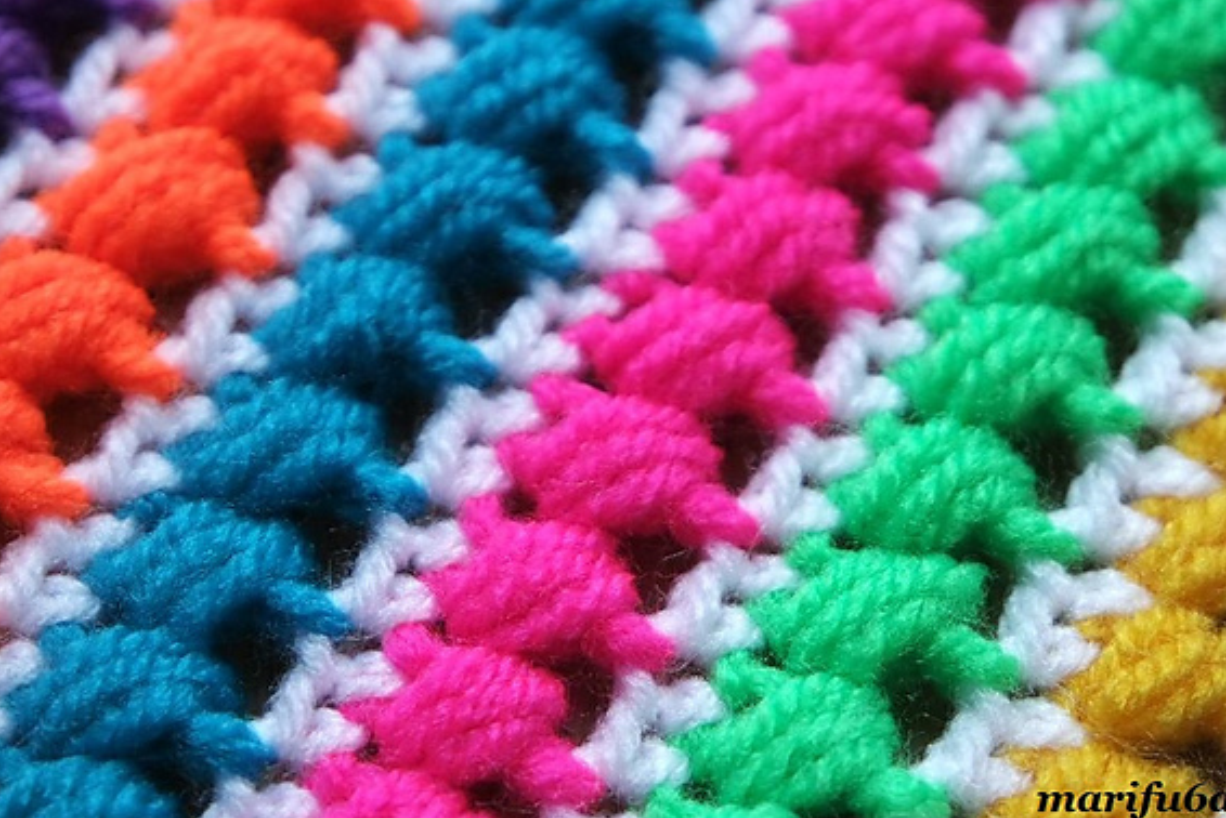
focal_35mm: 87
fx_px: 2964
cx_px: 671
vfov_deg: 15.7
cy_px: 373
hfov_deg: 23.4
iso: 800
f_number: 5.6
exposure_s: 1/80
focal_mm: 50
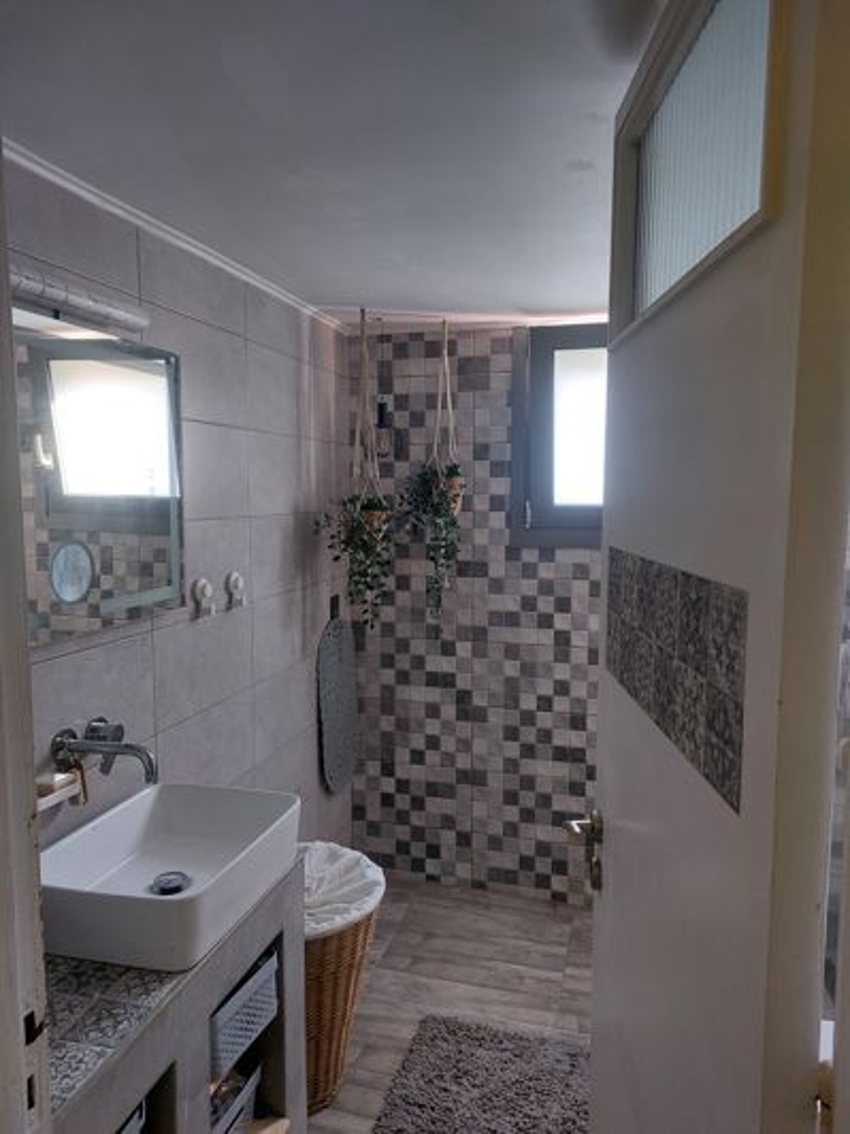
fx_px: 786
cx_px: 425
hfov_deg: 56.8
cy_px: 567
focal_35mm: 24
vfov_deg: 71.6
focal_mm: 5.23
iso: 160
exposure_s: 1/60
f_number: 1.8
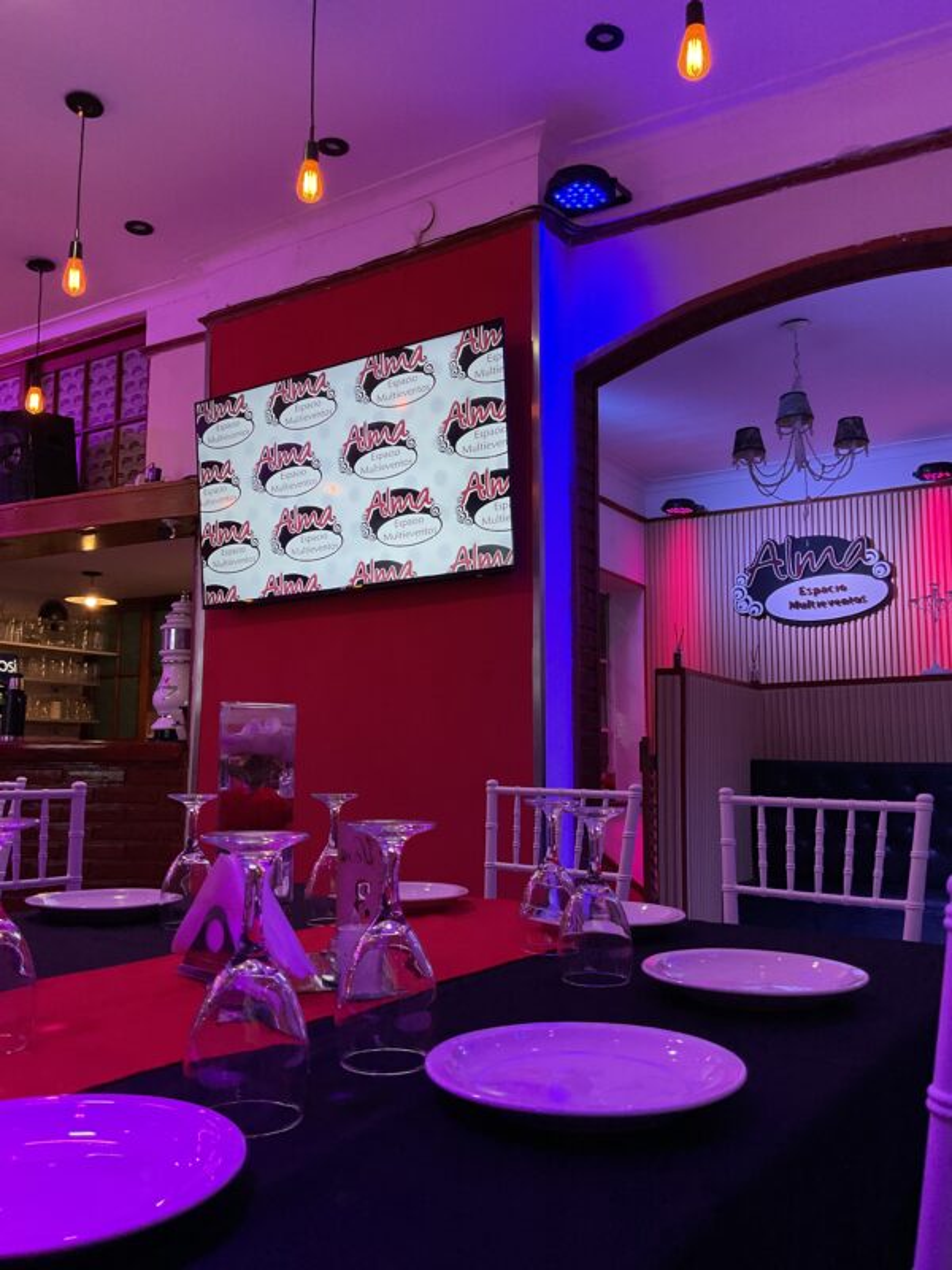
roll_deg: -0.1
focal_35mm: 29
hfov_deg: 48.2
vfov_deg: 61.7
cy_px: 635
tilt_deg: +7.1
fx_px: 1063
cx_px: 476
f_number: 1.8
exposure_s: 1/60
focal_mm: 3
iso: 80
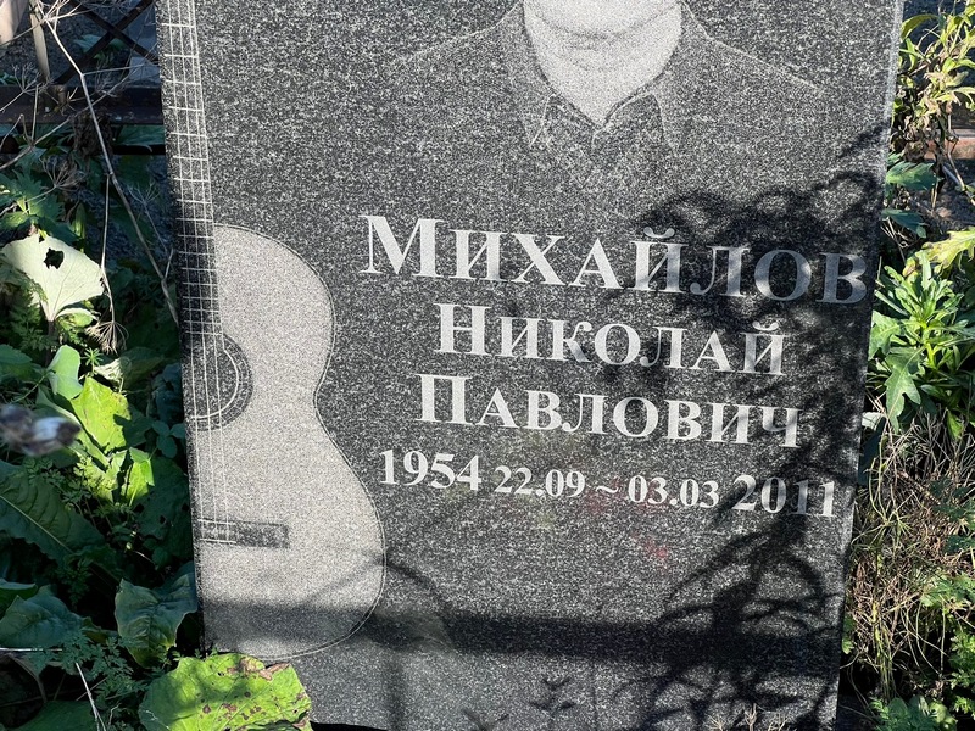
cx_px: 488
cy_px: 366
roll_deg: +0.9
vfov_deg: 19.1
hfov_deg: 25.3
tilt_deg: -29.6
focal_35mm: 77
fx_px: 2169
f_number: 2.8
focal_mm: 9
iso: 32
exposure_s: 1/352
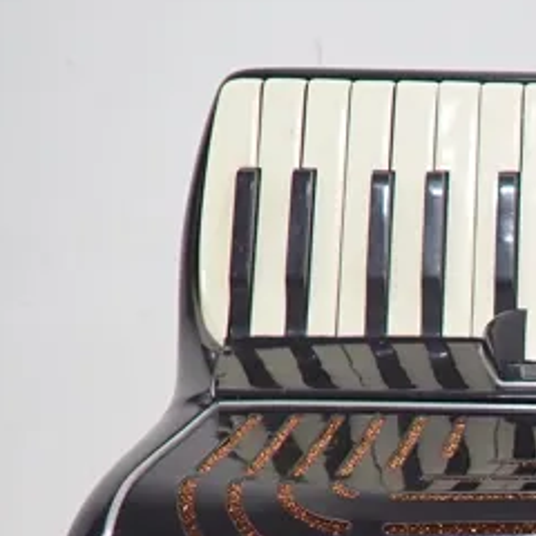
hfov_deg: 24.7
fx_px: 981
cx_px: 773
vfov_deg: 27.4
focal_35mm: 56
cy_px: 619
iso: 200
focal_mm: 3.33
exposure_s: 1/60
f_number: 2
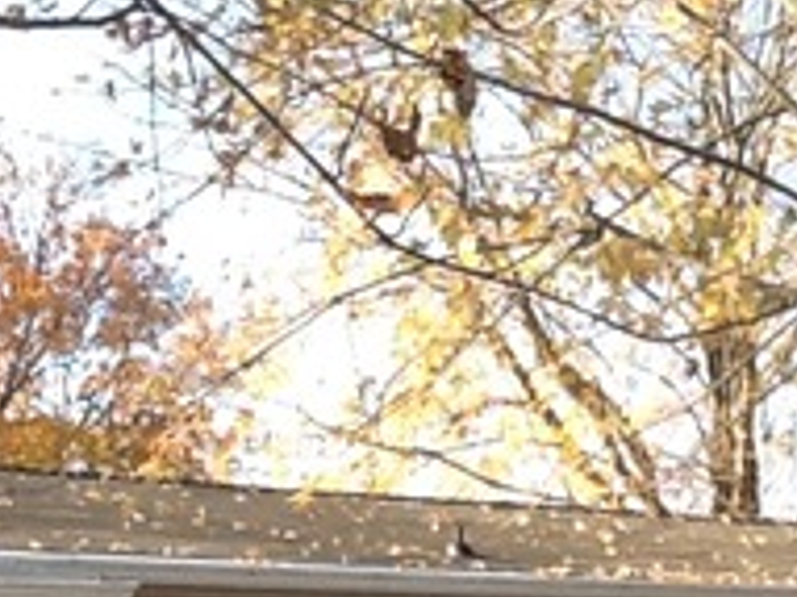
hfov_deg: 16.4
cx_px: 797
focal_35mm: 118
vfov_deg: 12.2
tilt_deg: +0.0
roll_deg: +1.3
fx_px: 2715
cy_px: 785
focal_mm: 2.03
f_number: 2.4
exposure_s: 1/287
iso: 40
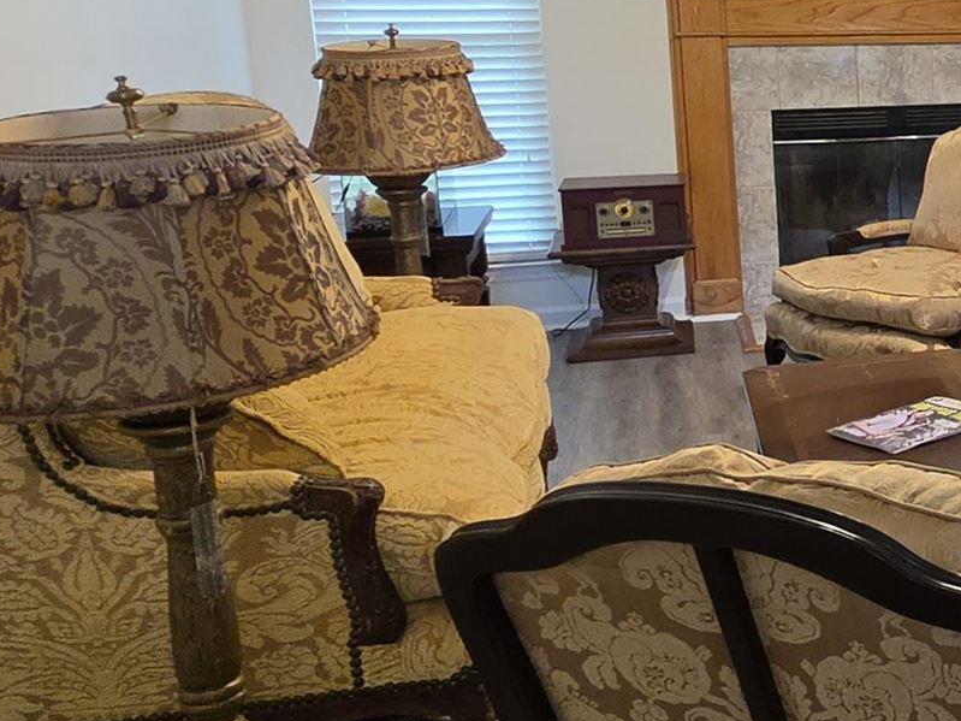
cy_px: 224
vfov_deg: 28.8
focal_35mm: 50
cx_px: 1270
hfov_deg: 29.9
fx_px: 1388
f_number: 1.9
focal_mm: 2.2
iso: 250
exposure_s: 1/120
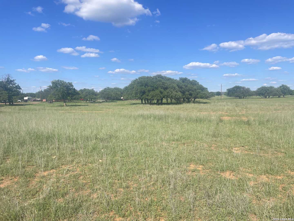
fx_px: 221
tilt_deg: -2.6
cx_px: 147
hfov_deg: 67.3
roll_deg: +1.1
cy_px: 110
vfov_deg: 53.1
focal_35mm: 26
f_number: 1.6
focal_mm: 4.2
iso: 32
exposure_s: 1/3509
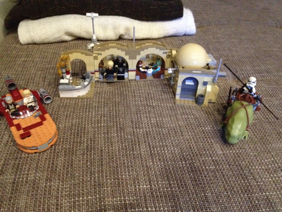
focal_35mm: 35
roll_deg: -2.8
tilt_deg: -39.5
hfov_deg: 52.6
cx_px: 141
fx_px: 285
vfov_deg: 40.7
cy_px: 106
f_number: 2.4
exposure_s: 1/17
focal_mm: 4.28
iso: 640
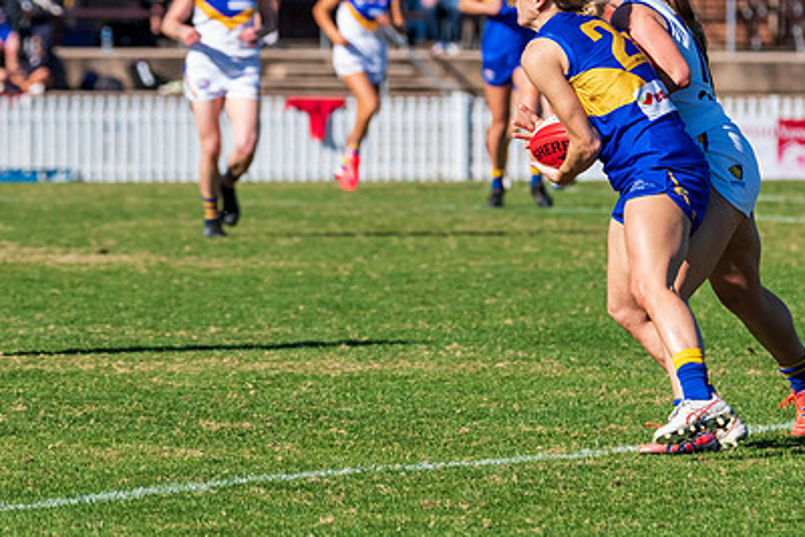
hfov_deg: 3.6
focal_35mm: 567
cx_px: 576
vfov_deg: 2.4
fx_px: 12683
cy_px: 167
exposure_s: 1/2000
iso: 800
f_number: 9
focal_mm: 280
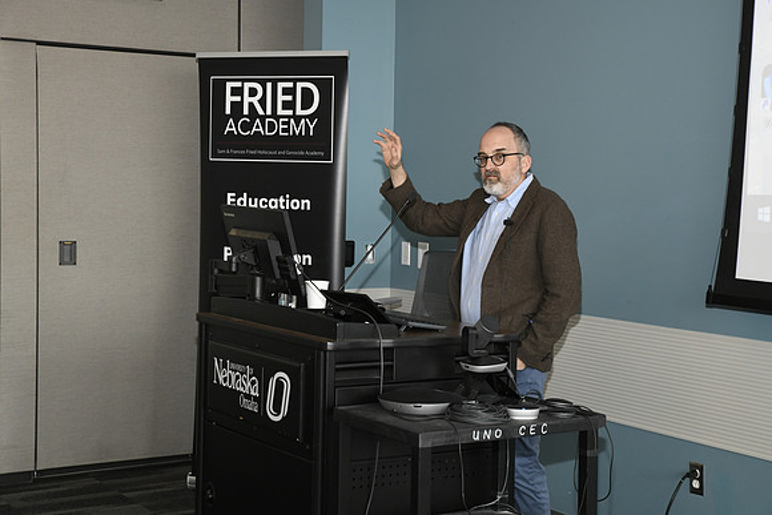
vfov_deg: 20.9
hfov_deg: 31.0
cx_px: 386
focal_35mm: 65
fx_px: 1394
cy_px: 258
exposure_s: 1/60
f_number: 8
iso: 1600
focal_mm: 65
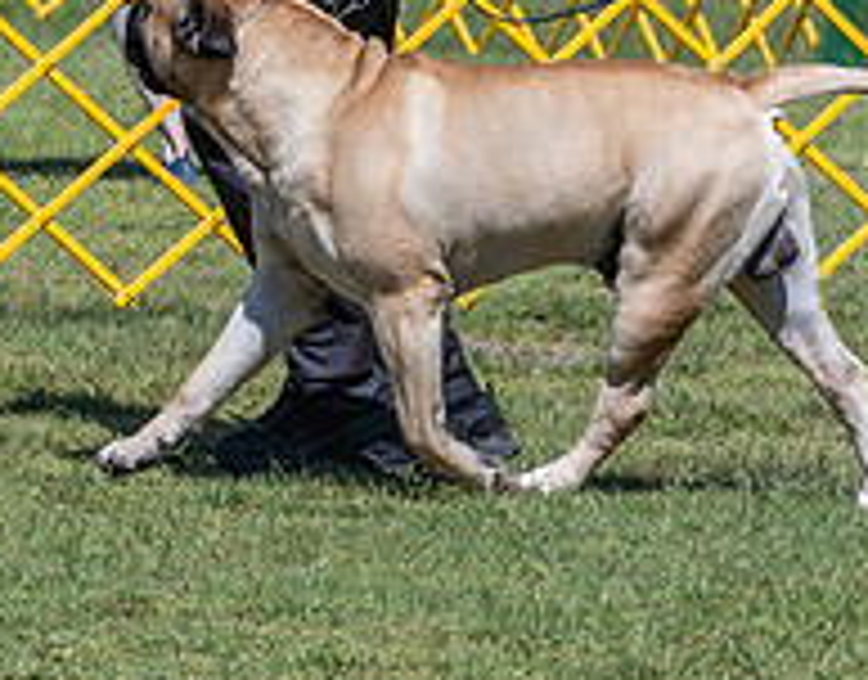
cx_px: 57
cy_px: -62
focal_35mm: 583
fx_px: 14849
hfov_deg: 3.3
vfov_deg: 2.6
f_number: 6.3
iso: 100
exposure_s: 1/640
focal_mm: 162
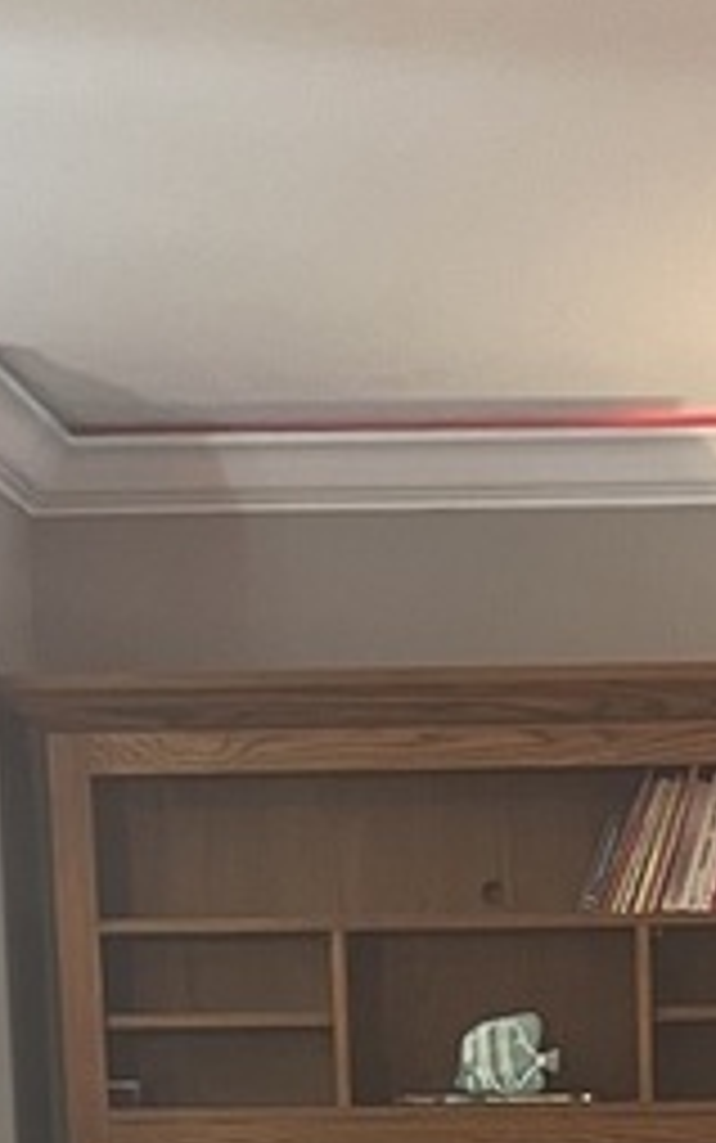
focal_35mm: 117
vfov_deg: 15.6
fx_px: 3649
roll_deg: +1.9
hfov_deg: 11.2
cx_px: 540
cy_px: 1976
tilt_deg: -11.2
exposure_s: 1/60
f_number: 1.5
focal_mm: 5.7
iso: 250
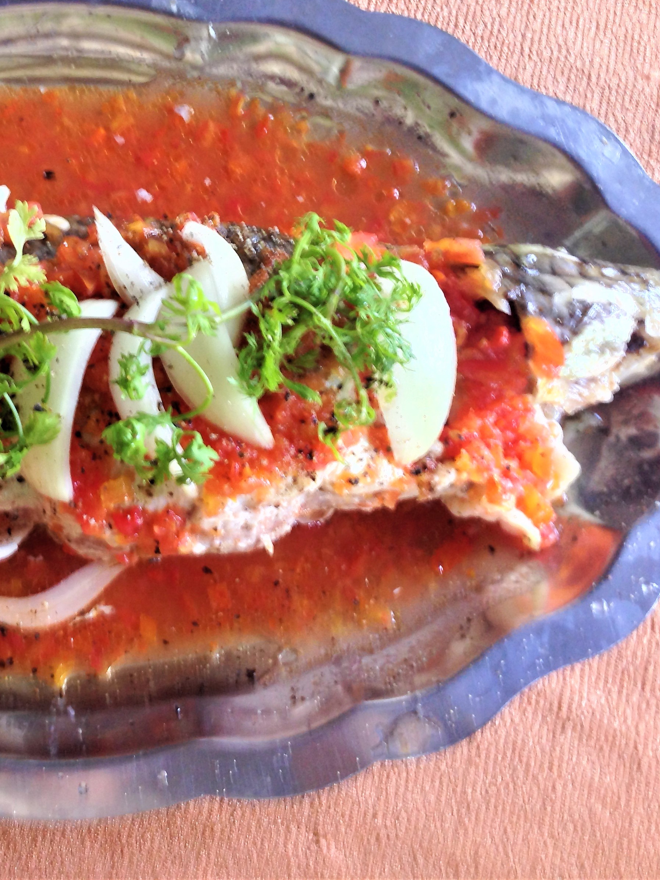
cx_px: 94
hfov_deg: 31.0
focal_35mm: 45
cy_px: 431
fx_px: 1144
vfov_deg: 42.1
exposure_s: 1/20
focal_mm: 4.12
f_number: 2.4
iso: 64
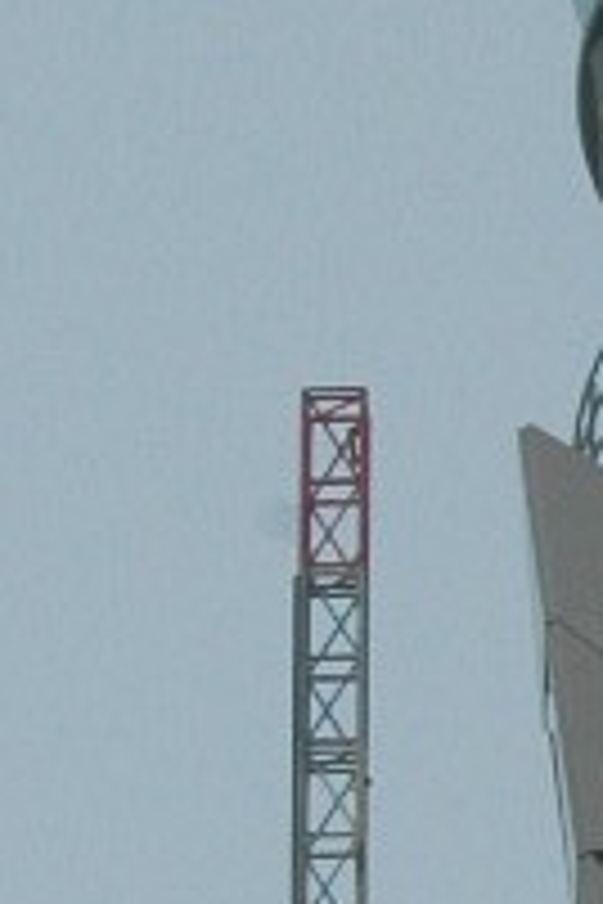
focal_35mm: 786
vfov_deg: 2.6
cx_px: 1449
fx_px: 19747
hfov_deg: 1.7
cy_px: 2006
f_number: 13
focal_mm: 70
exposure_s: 1/640
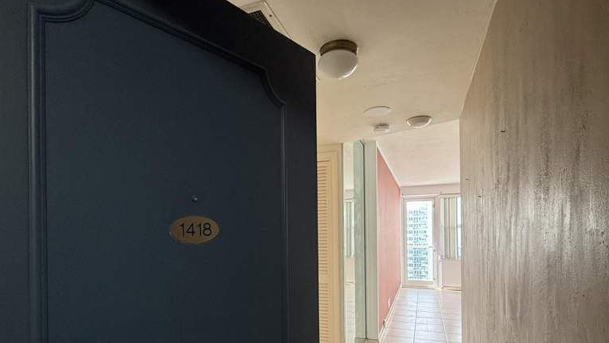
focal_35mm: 16
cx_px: 299
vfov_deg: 64.9
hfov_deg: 99.4
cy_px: 235
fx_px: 258
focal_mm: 2.22
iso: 160
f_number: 2.2
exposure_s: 1/99
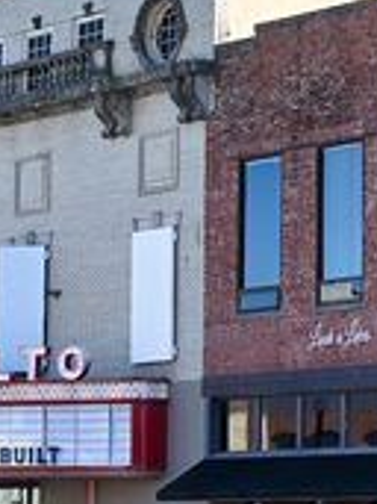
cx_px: 586
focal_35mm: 163
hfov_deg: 8.8
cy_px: 312
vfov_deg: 12.1
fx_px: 2370
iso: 100
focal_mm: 58
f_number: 5.6
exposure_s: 1/160
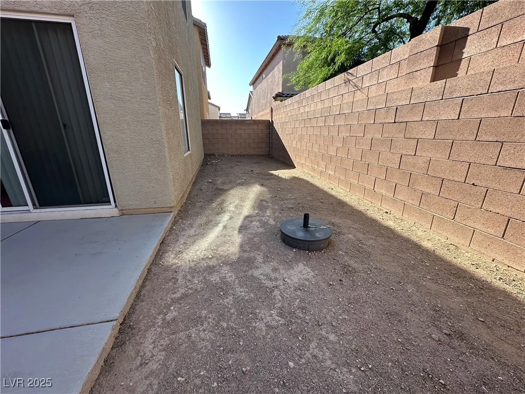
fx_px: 212
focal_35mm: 14
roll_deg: -0.1
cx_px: 262
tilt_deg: -17.2
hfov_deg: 102.1
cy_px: 197
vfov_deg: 85.7
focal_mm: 2.22
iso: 40
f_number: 2.2
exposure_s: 1/452
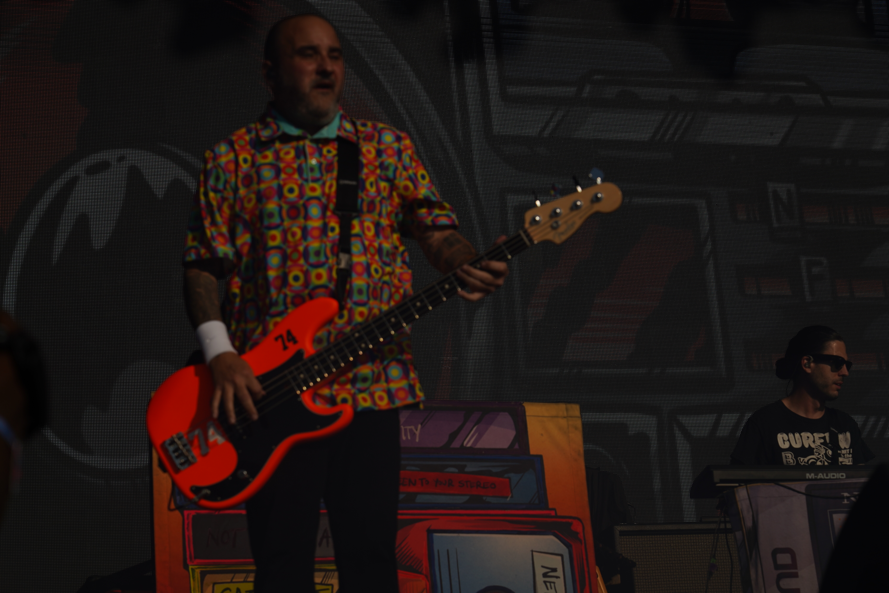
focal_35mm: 105
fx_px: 2593
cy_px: 296
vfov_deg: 13.0
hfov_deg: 19.5
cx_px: 444
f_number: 8
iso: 100
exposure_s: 1/2000
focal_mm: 105
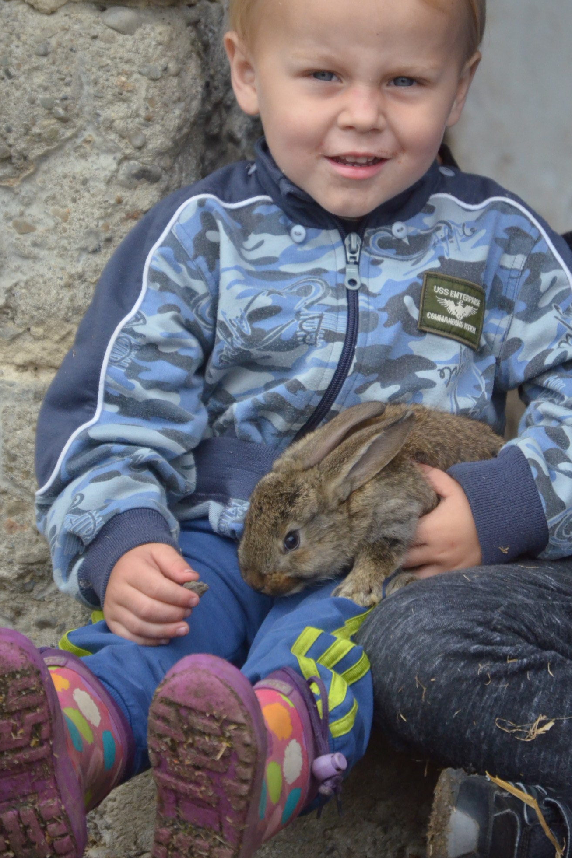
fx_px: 6951
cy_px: 370
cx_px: 279
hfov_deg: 4.7
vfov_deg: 7.1
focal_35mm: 292
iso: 2000
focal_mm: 155
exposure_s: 1/5000
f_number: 5.3
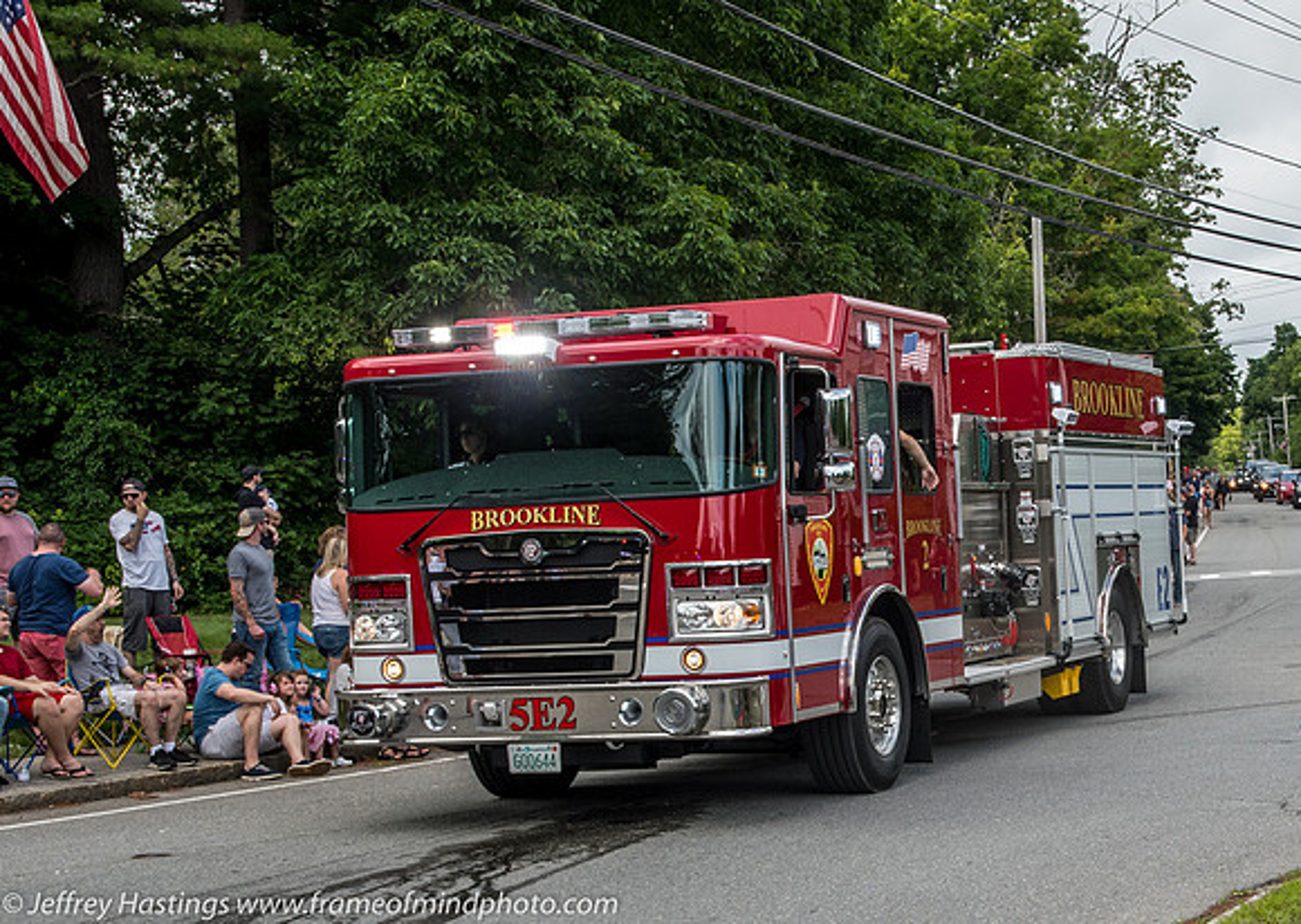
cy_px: 640
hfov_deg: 28.2
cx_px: 1013
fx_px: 2537
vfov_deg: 20.6
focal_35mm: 69
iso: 200
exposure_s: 1/125
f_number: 13
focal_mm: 30
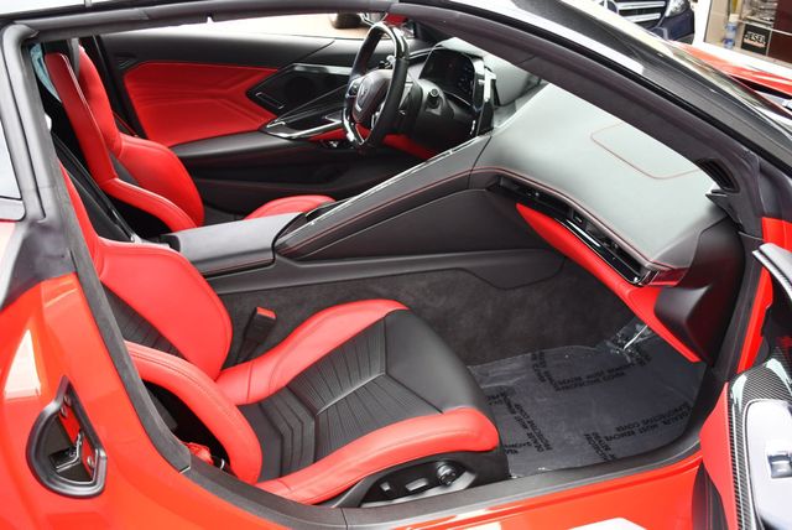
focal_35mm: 36
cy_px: 265
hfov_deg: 53.1
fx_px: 793
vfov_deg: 36.9
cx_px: 396
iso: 400
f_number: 3.5
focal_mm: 18
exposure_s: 1/250
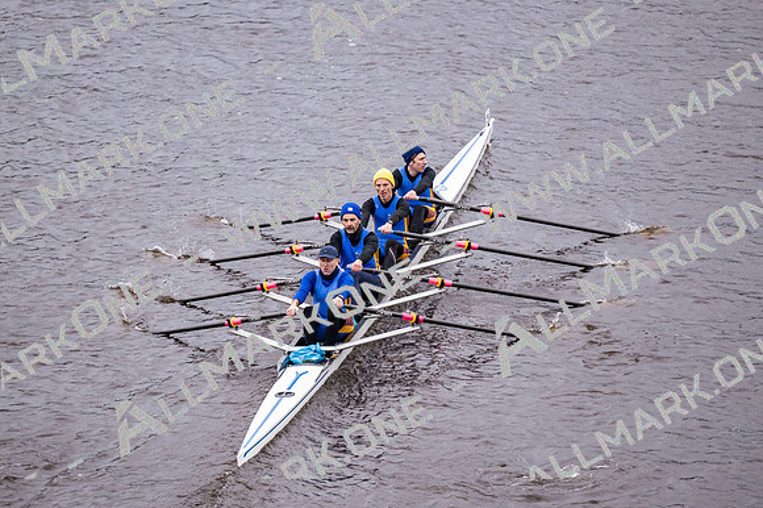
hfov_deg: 6.9
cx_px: 382
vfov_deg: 4.6
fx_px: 6354
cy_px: 254
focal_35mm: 300
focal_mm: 200
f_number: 2.8
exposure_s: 1/2000
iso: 2500
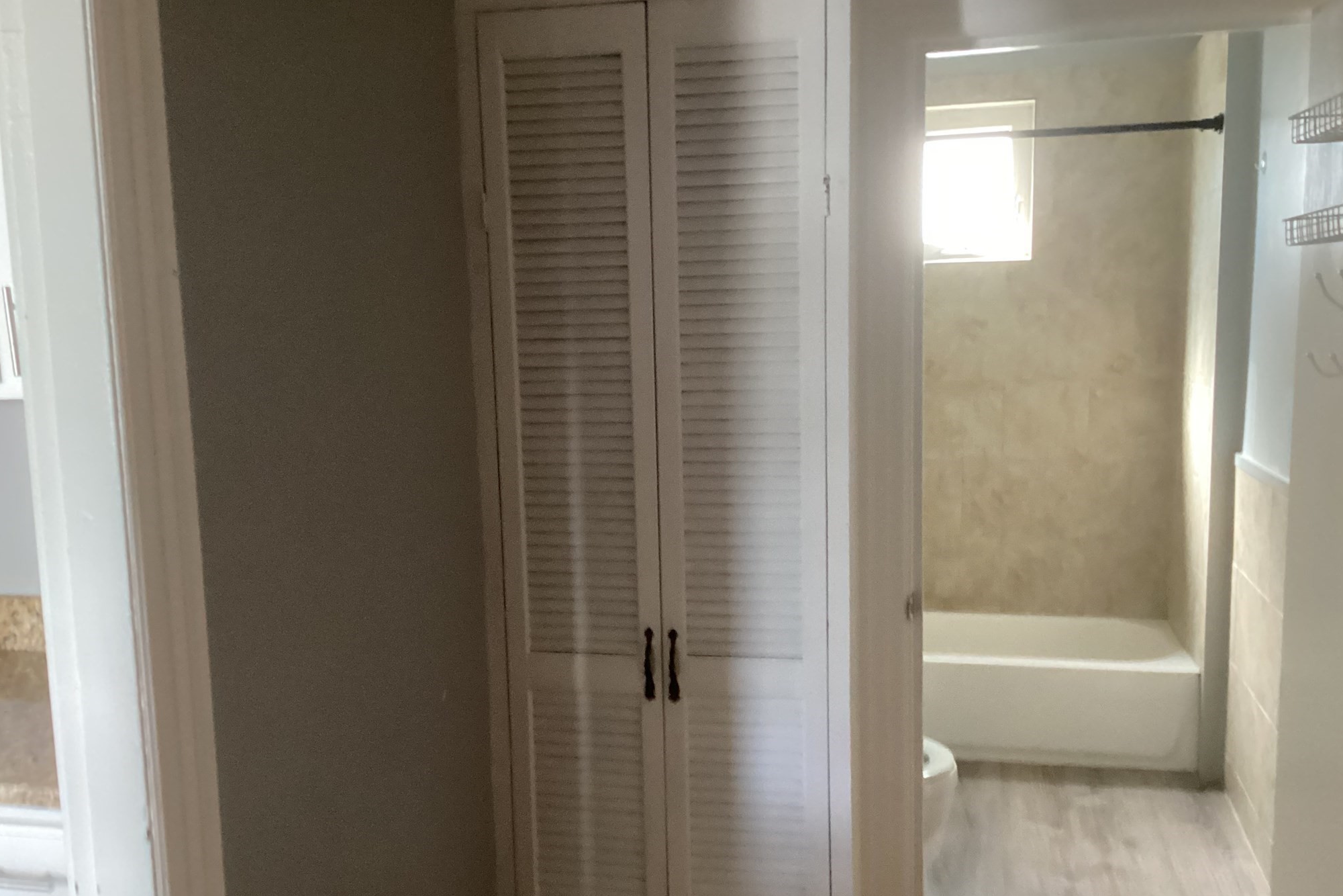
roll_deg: +0.4
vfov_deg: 39.9
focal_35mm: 33
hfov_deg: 57.2
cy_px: 494
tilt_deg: -10.2
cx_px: 681
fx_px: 1231
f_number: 2.4
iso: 400
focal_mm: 3.3
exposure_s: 1/30
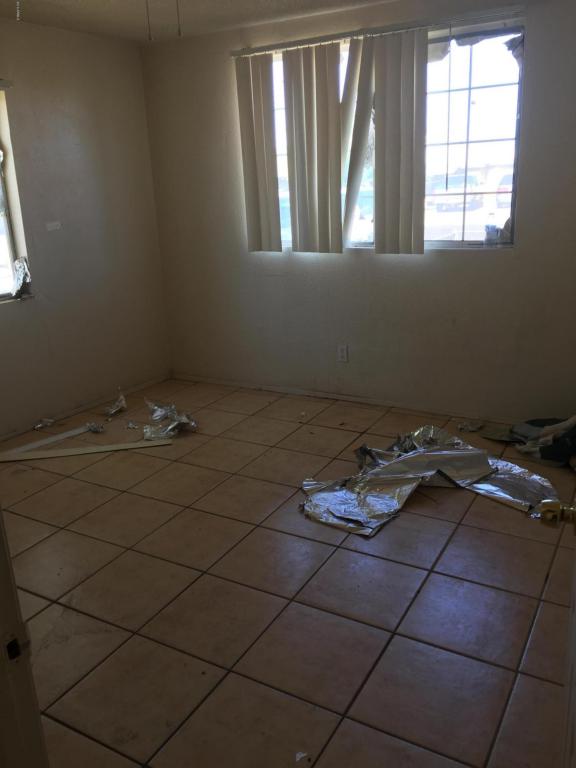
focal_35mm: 29
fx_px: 643
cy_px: 384
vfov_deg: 61.7
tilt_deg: -15.1
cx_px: 288
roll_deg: +1.4
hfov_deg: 48.2
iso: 32
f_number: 2.2
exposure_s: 1/40
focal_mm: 4.15
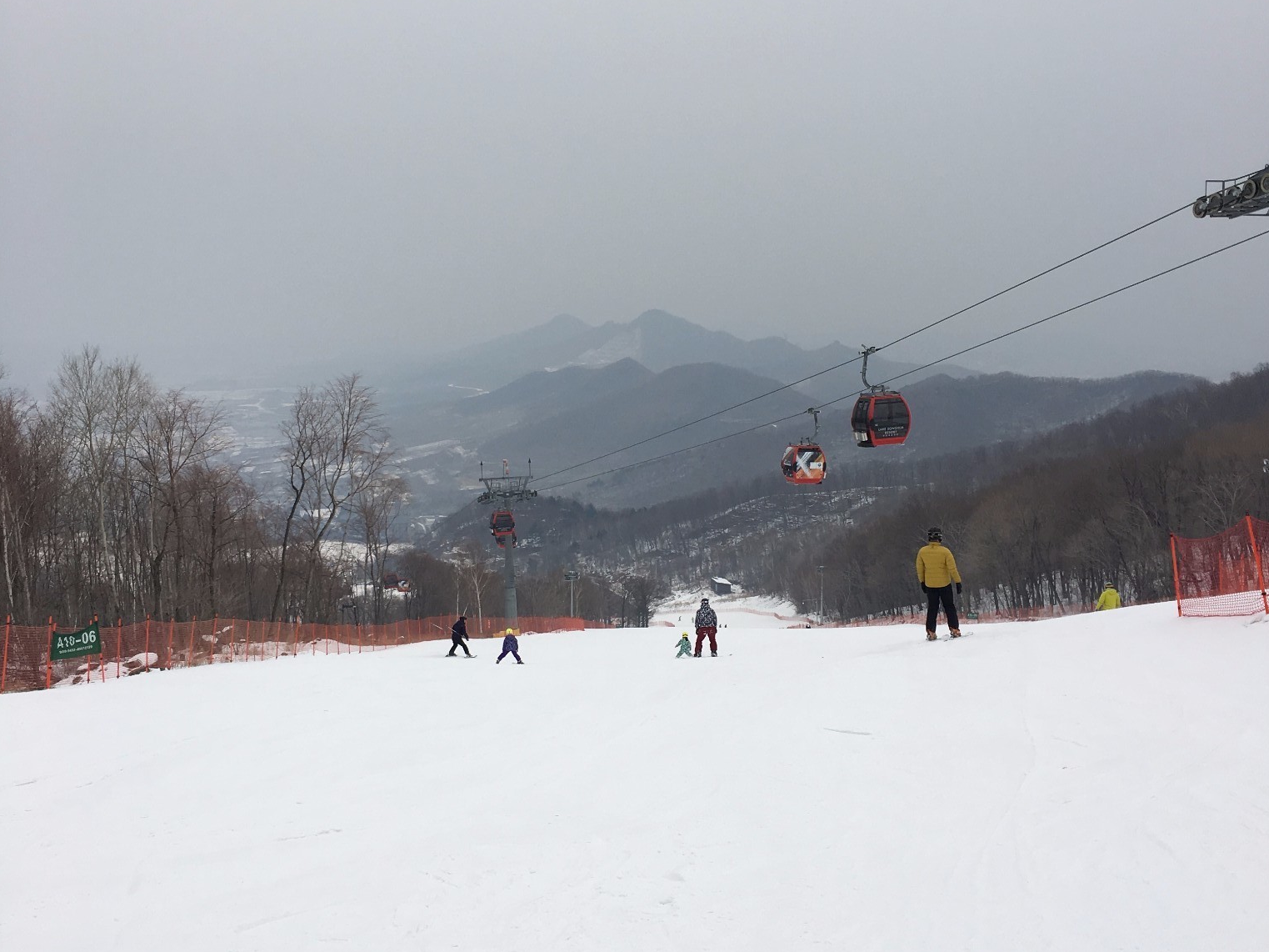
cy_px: 456
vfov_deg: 36.8
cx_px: 637
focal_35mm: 39
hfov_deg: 47.9
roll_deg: -0.4
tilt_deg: -6.1
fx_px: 1430
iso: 25
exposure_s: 1/1972
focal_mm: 4.15
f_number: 2.2
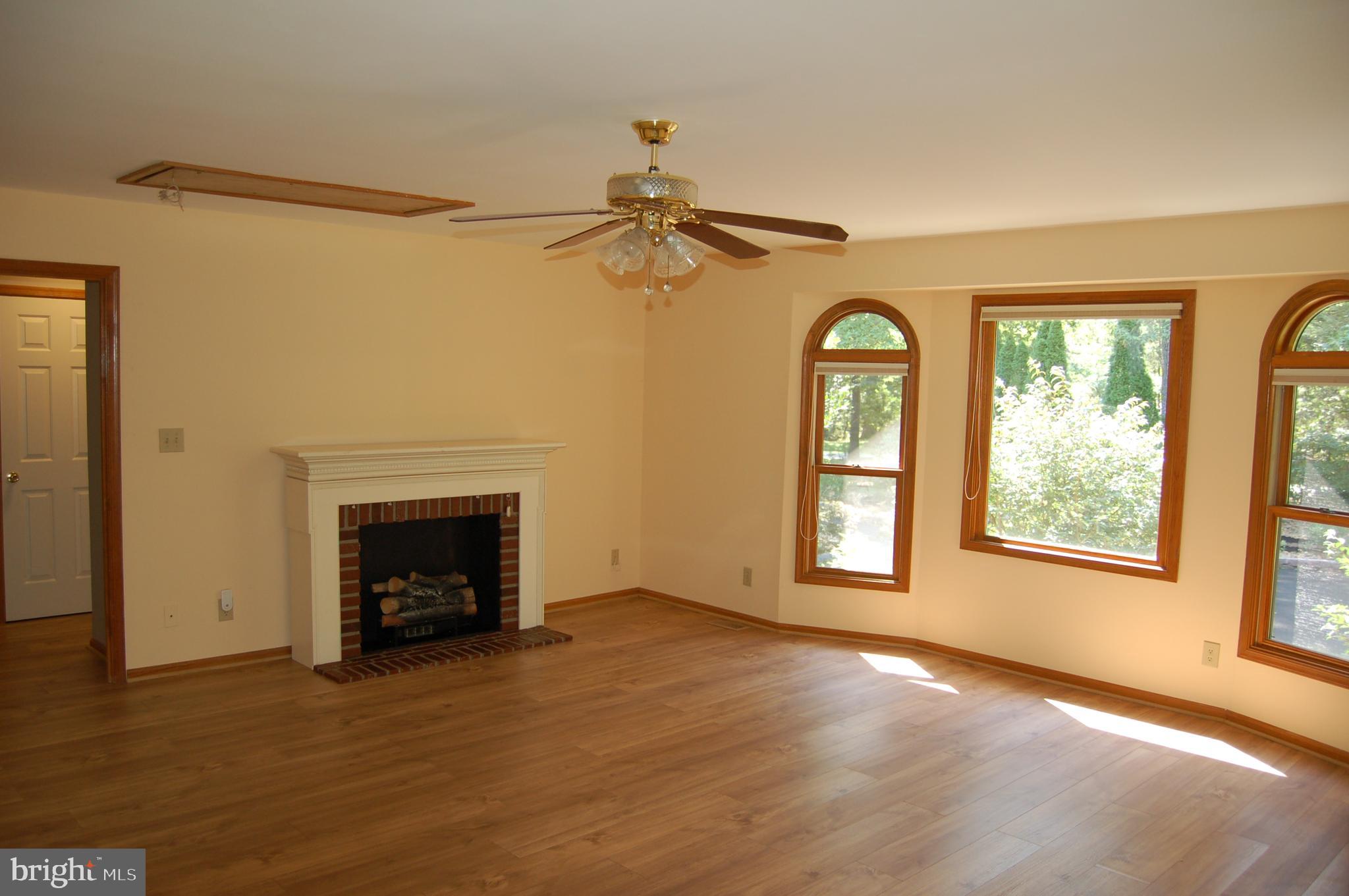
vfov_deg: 47.8
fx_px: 1011
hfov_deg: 67.4
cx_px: 674
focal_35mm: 27
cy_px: 448
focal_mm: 18
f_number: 3.5
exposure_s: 1/100
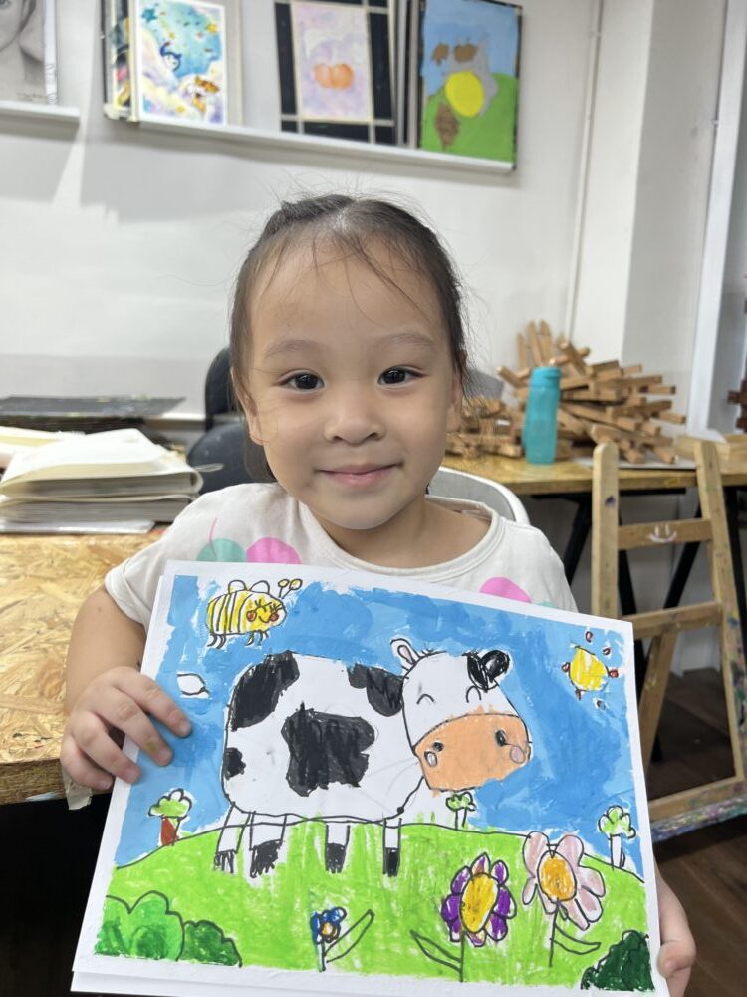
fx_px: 748
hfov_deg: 53.1
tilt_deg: -11.3
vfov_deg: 67.3
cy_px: 498
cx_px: 374
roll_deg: -1.3
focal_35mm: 26
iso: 50
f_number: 1.5
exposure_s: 1/100
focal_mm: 5.7
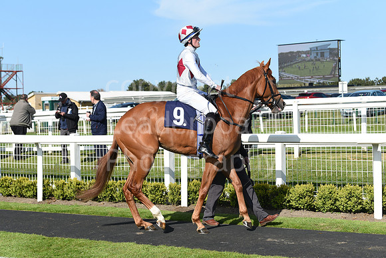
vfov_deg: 19.5
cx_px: 193
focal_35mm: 70
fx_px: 751
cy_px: 129
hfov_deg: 28.8
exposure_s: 1/2500
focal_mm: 70
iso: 400
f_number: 5.6
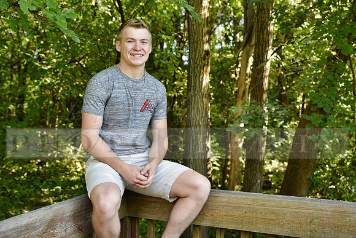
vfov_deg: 29.3
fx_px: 455
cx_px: 178
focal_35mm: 46
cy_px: 119
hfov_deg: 42.7
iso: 200
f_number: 4.5
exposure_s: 1/60
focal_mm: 46
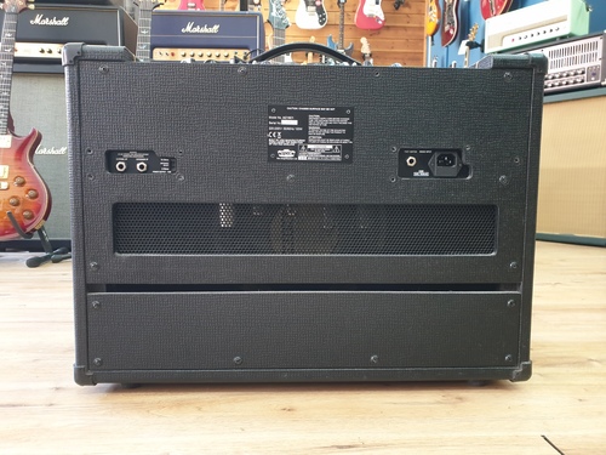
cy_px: 228
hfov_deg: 67.3
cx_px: 303
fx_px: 455
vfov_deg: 53.1
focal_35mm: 26
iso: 250
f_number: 2.4
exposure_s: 1/33
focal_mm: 4.3
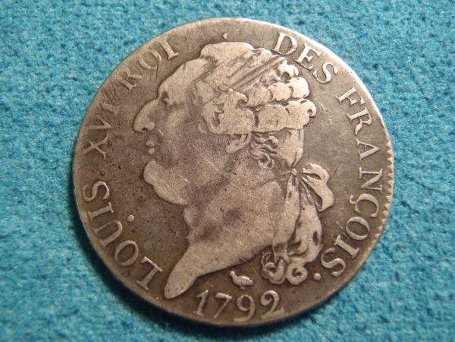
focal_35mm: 37
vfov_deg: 38.7
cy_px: 171
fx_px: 486
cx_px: 228
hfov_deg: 50.1
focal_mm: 6.64
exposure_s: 1/25
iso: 200
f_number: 4.7
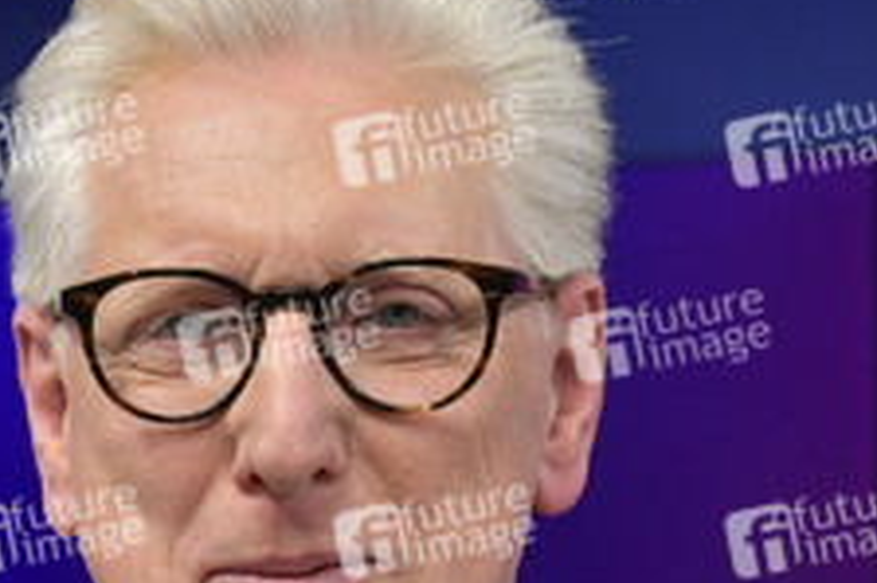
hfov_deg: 16.4
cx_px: 331
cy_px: 434
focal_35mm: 125
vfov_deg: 10.9
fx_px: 3043
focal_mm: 62
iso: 2500
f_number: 6.3
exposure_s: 1/250
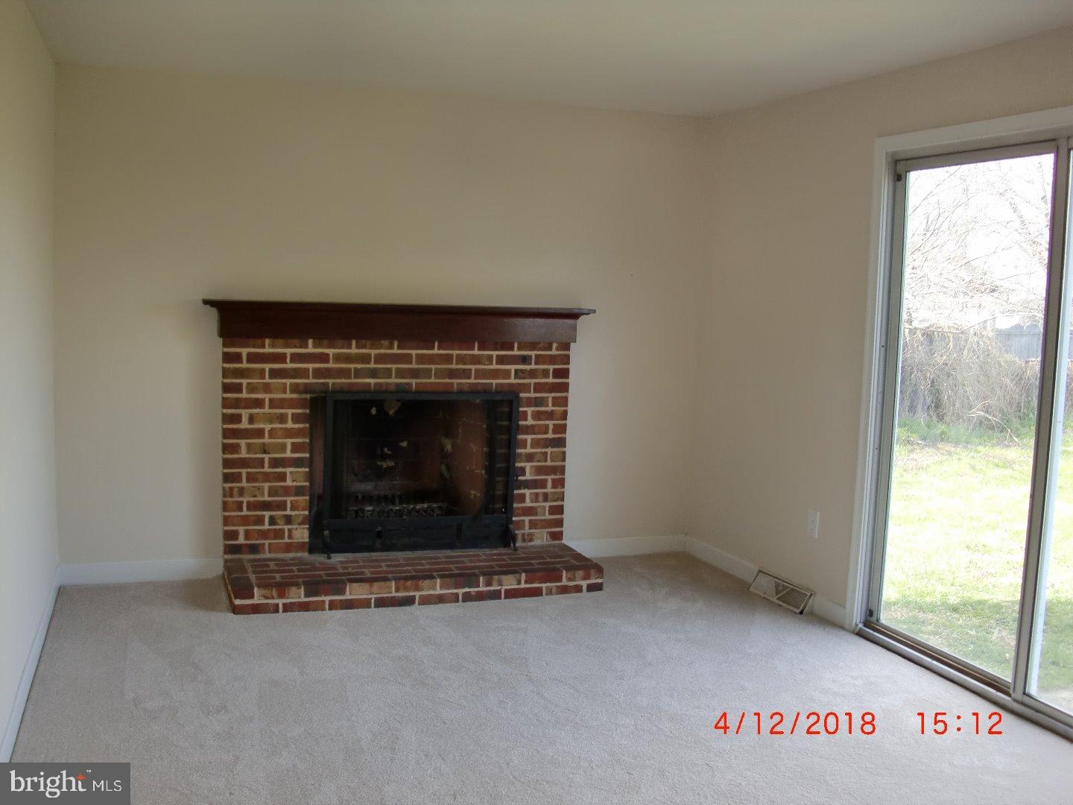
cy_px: 402
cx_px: 536
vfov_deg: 39.7
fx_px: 1116
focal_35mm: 36
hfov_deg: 51.4
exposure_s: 1/100
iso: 64
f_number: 2.8
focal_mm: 6.3
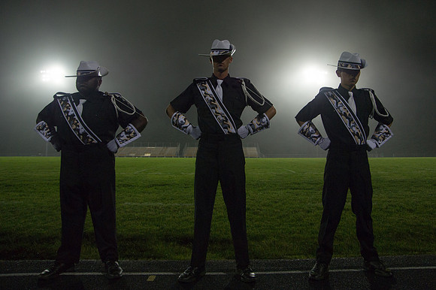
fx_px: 340
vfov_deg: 46.1
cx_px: 249
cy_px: 127
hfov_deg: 65.0
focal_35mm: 28
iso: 640
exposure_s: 1/160
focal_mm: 24
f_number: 4.5
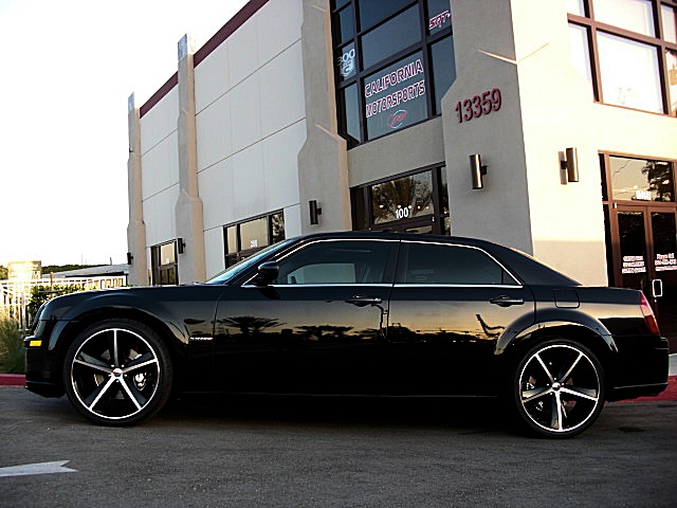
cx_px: 338
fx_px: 704
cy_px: 254
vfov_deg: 39.7
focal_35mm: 36
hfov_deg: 51.4
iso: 50
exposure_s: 1/80
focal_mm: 6.3
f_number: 2.8
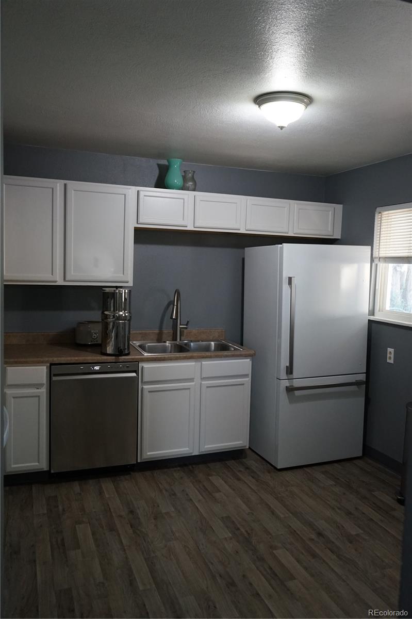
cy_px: 310
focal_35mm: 28
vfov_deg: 65.5
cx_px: 206
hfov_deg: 46.4
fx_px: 481
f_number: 3.5
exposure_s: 1/160
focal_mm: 28
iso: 2000
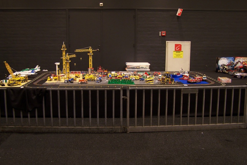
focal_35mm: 40
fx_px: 274
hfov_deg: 48.5
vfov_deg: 33.4
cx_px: 123
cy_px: 87
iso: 80
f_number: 2.8
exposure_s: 1/2
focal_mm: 6.3
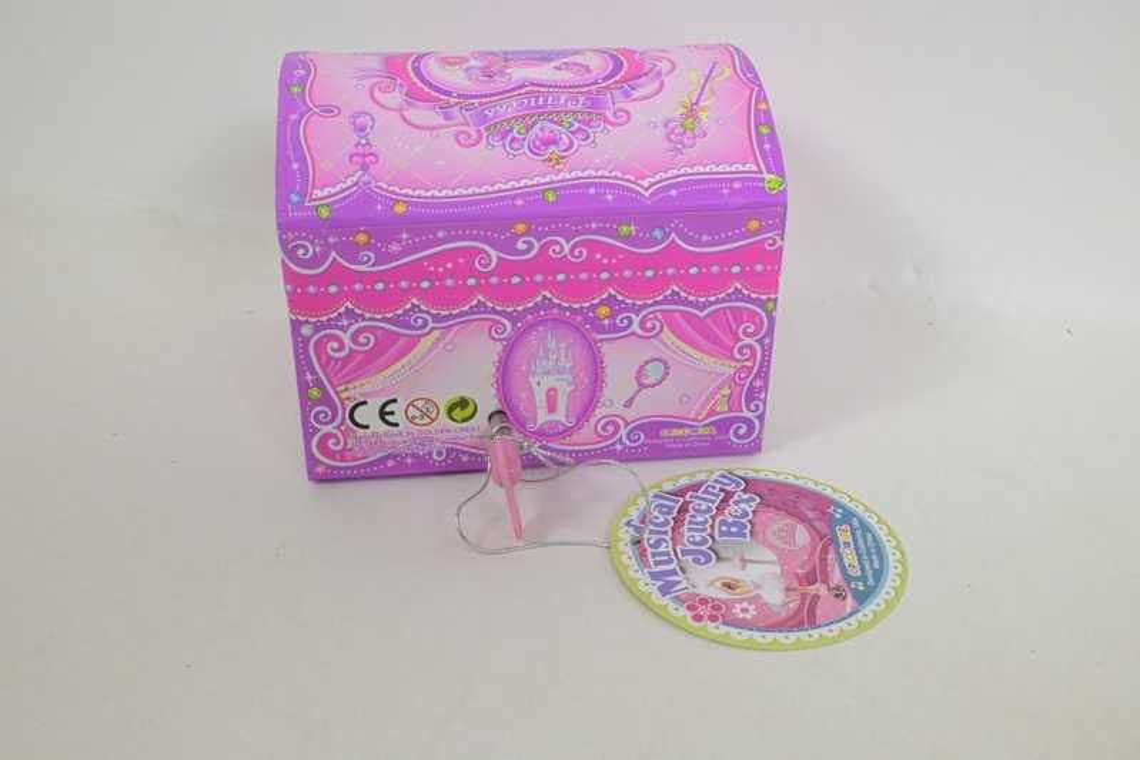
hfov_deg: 48.7
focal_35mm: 40
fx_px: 1259
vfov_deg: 33.6
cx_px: 570
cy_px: 380
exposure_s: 1/125
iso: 1600
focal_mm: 26.5
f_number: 10
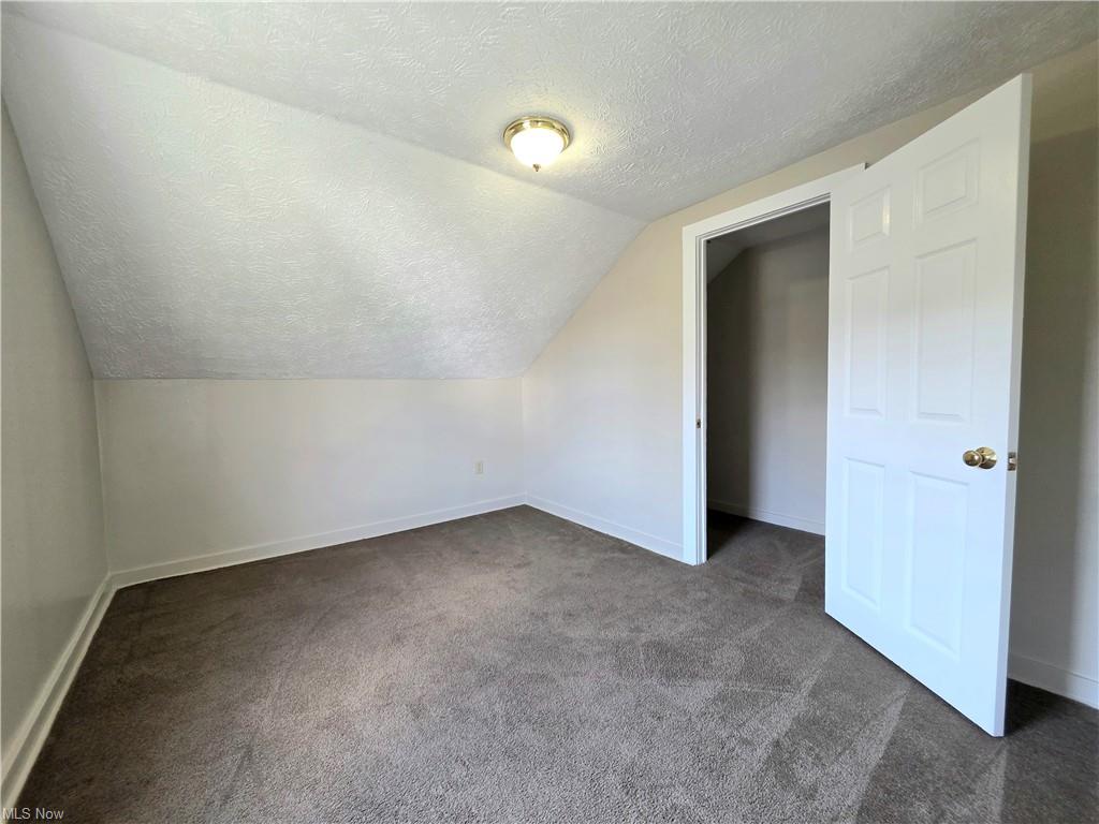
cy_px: 412
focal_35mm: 13
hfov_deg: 106.2
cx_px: 550
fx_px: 413
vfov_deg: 89.9
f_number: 1.9
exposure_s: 1/120
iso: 250
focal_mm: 2.2
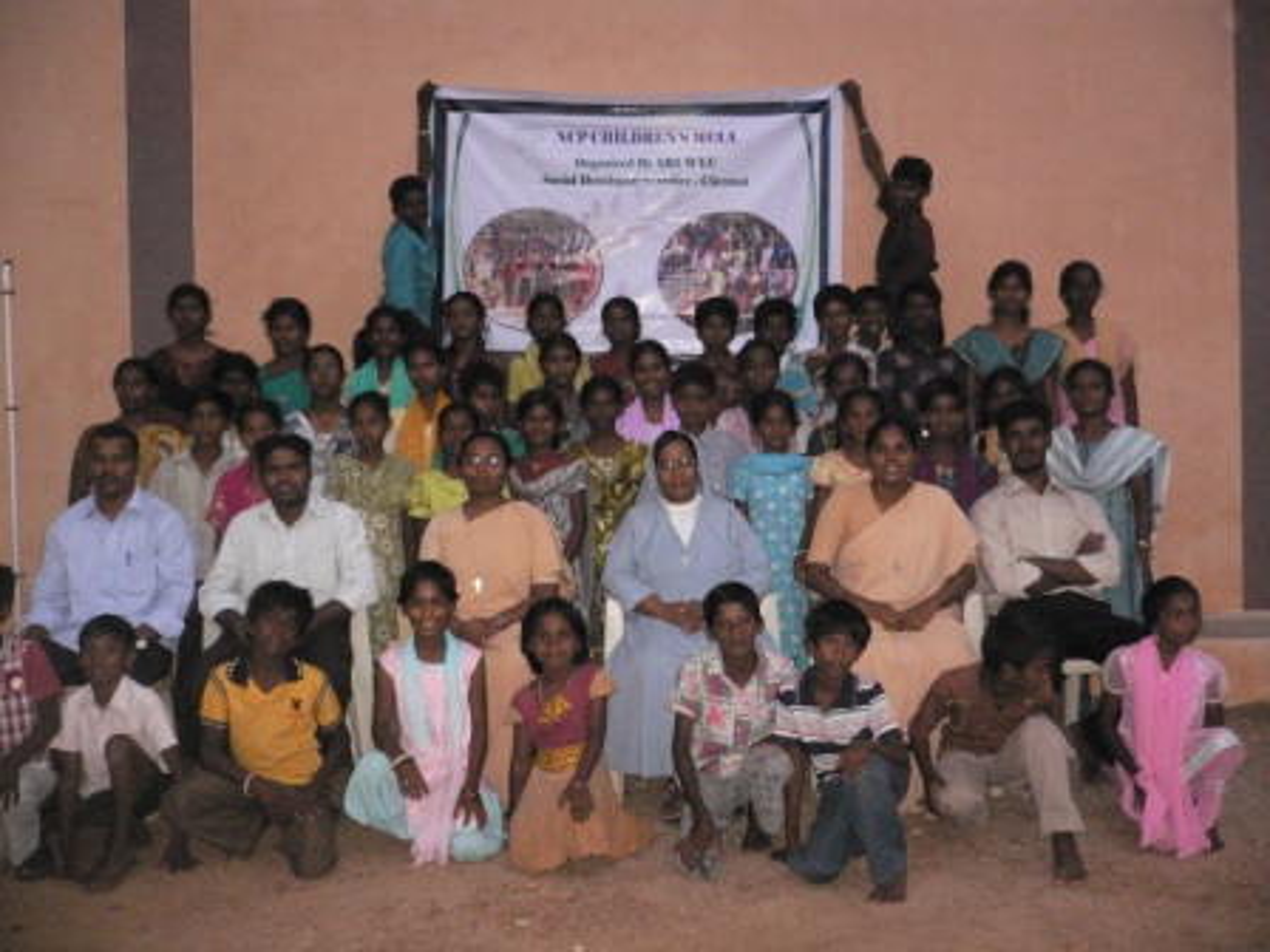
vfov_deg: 40.7
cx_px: 635
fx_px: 1284
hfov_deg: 52.6
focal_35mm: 35
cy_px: 476
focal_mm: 5.8
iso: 400
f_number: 2.8
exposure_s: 1/60
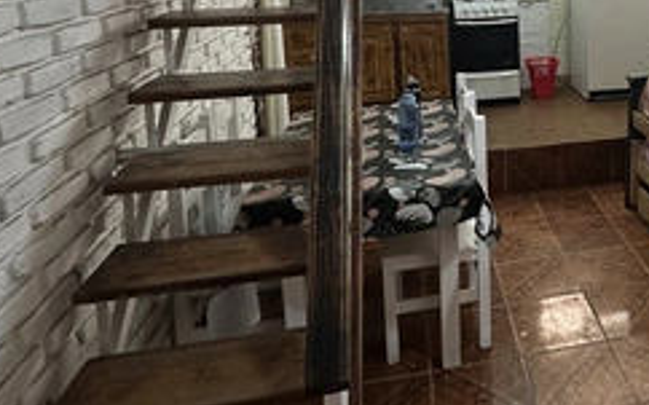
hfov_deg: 60.8
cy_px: 11
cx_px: 550
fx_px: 477
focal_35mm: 27
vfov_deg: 40.8
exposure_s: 1/50
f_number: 2.2
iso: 250
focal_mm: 2.22
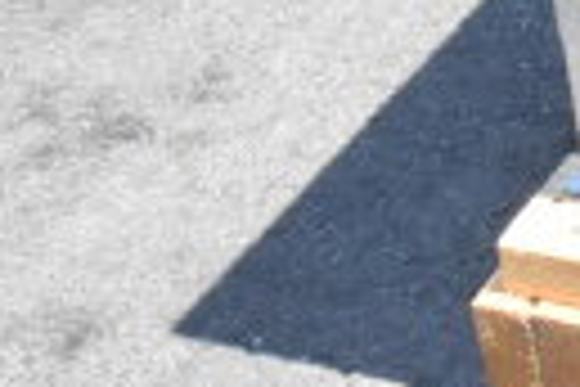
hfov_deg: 9.3
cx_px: 1205
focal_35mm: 205
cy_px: -358
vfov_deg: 6.5
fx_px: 3308
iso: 6400
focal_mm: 29
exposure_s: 1/1600
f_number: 20
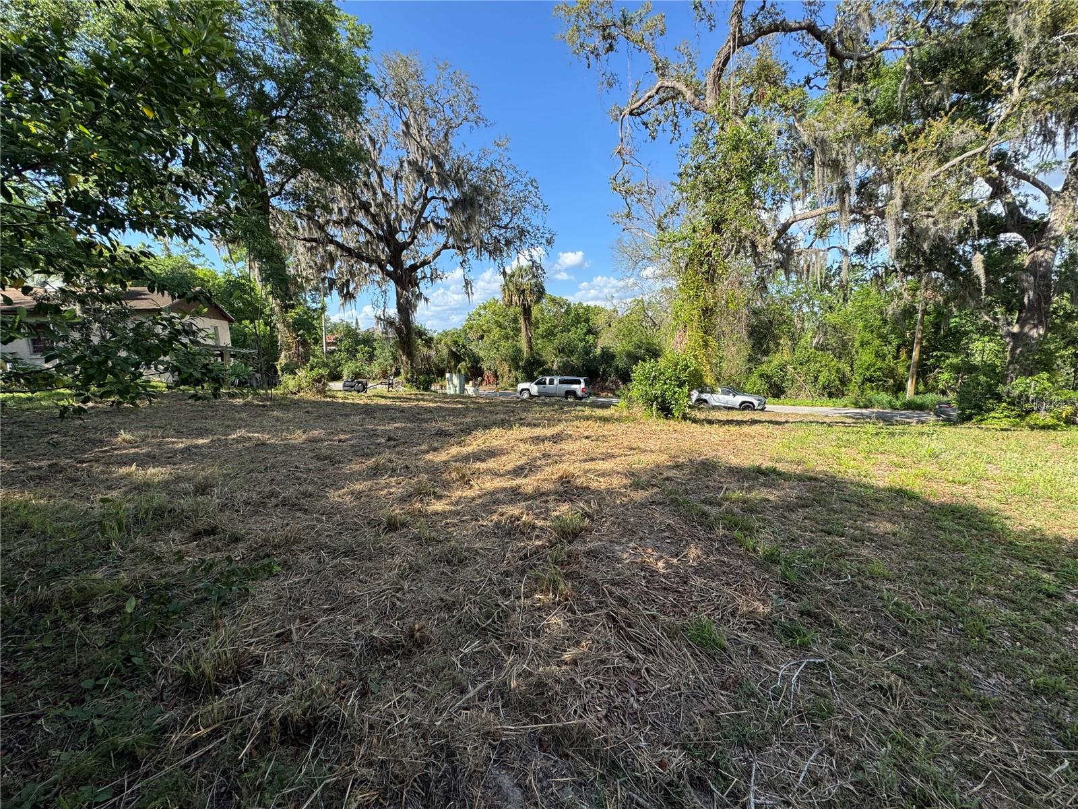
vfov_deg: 85.7
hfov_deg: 102.1
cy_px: 404
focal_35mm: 14
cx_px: 539
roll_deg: +1.6
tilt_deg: -9.0
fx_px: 436
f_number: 2.2
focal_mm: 2.22
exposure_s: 1/693
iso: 40
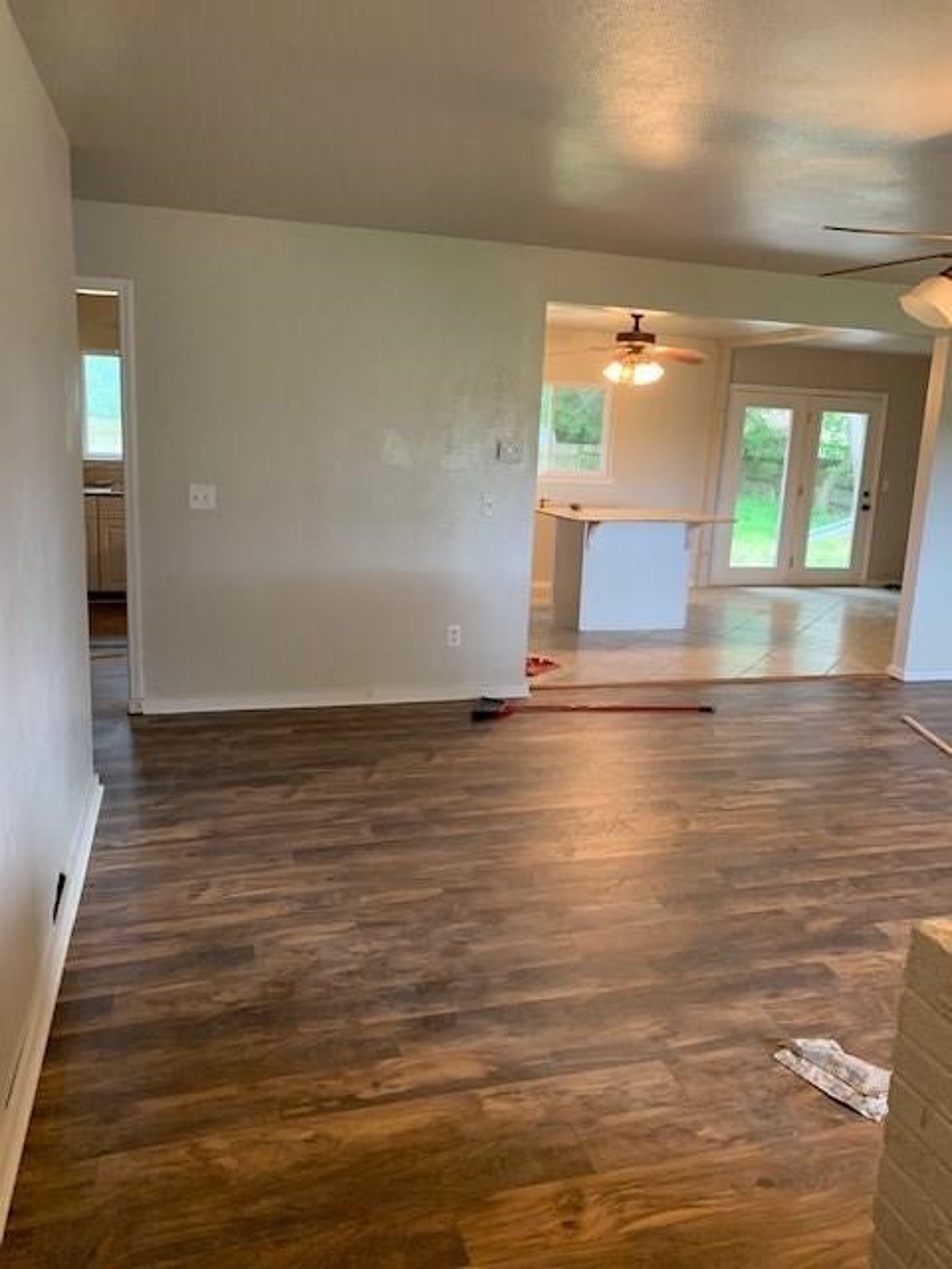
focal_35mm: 26
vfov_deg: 67.3
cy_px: 634
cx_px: 476
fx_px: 953
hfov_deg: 53.1
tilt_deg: -10.8
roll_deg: -2.7
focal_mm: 4.25
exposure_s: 1/60
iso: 320
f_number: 1.8
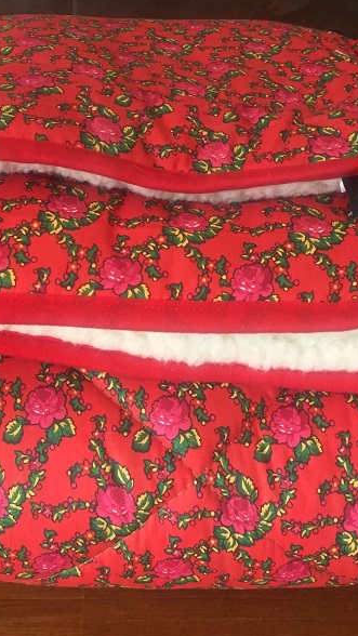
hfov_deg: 27.7
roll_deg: -2.8
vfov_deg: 47.3
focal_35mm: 43
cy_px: 318
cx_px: 145
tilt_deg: -30.6
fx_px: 725
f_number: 2.2
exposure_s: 1/33
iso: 160
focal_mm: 4.15
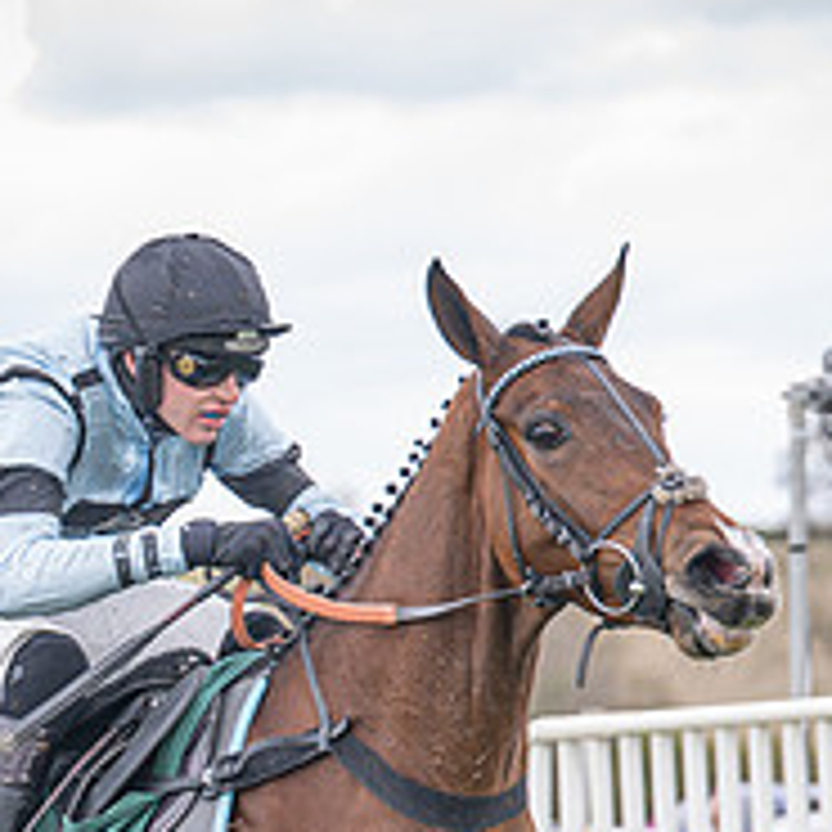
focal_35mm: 280
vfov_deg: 6.2
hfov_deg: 6.3
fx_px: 7614
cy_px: 1027
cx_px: 245
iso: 400
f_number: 2.8
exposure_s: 1/1250
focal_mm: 81
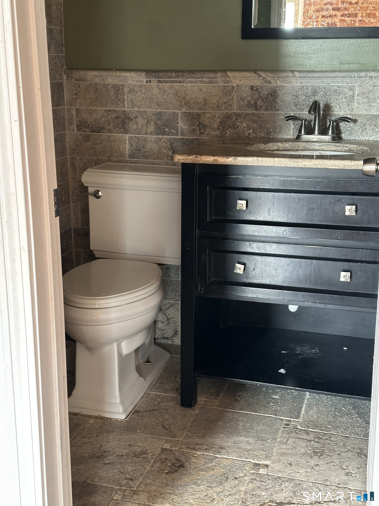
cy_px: 253
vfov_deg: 39.7
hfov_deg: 30.3
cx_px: 190
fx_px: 701
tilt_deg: -14.2
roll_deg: -0.3
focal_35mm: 48
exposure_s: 1/60
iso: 200
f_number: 1.78
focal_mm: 6.86
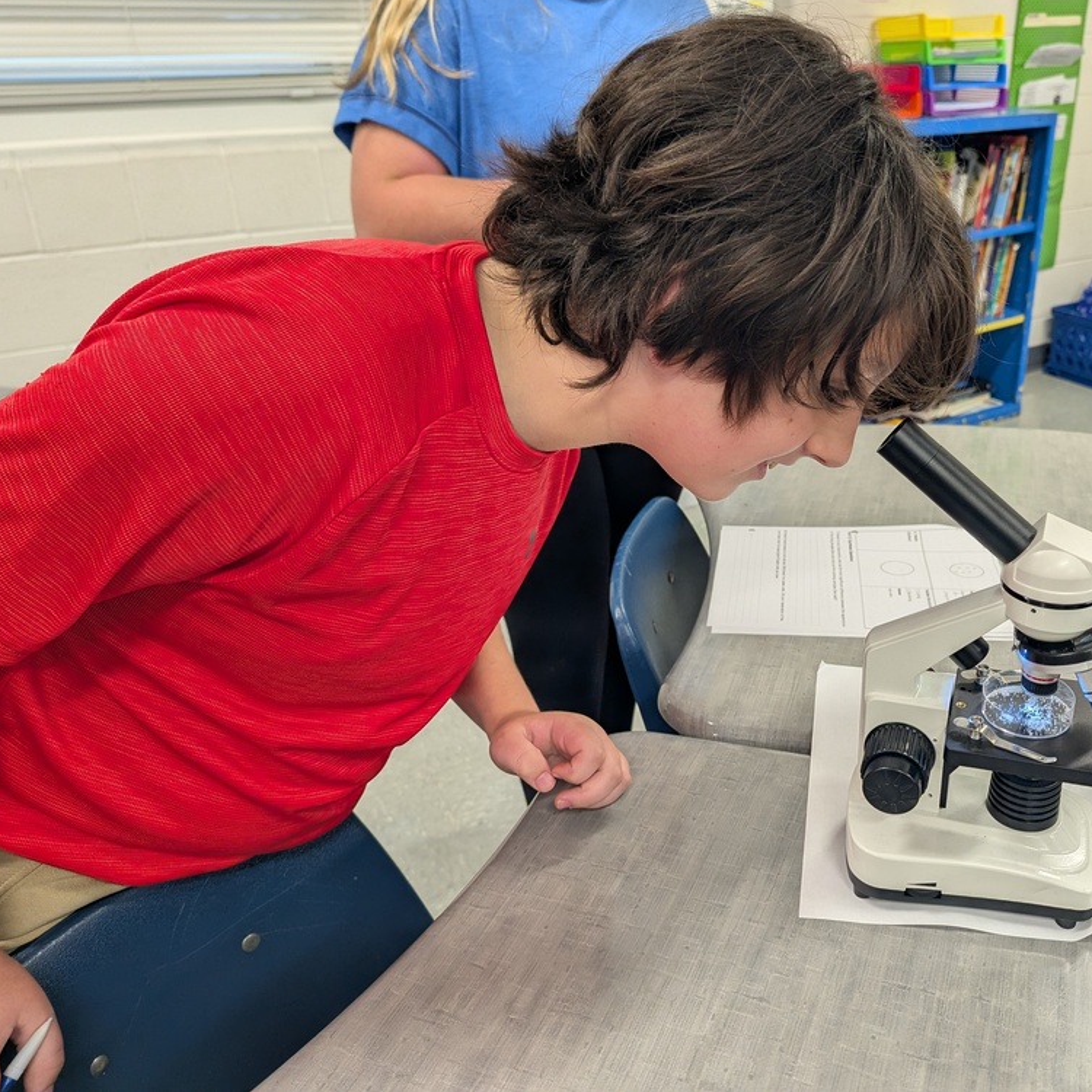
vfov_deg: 55.6
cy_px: 532
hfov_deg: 54.6
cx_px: 721
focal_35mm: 29
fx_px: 1035
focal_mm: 6.81
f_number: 1.85
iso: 187
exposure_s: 1/94.7
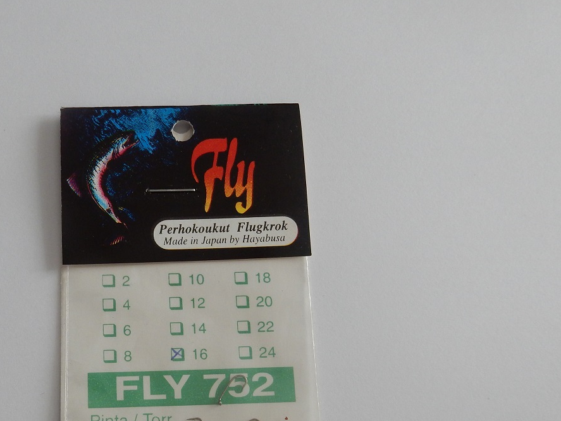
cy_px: 323
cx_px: 162
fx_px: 632
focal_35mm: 39
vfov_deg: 35.9
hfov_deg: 46.6
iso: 200
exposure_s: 1/30
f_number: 3.7
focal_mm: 4.5
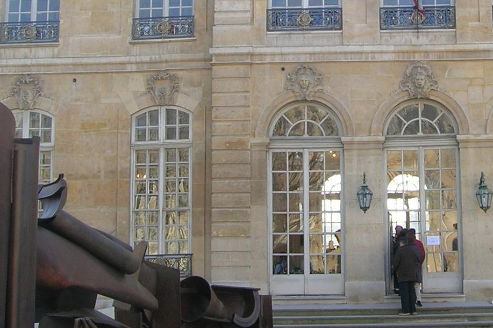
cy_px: 73
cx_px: 354
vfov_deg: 18.3
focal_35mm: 74
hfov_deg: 27.1
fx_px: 1013
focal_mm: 5.7
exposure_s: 1/99.7
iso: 50
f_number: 4.9
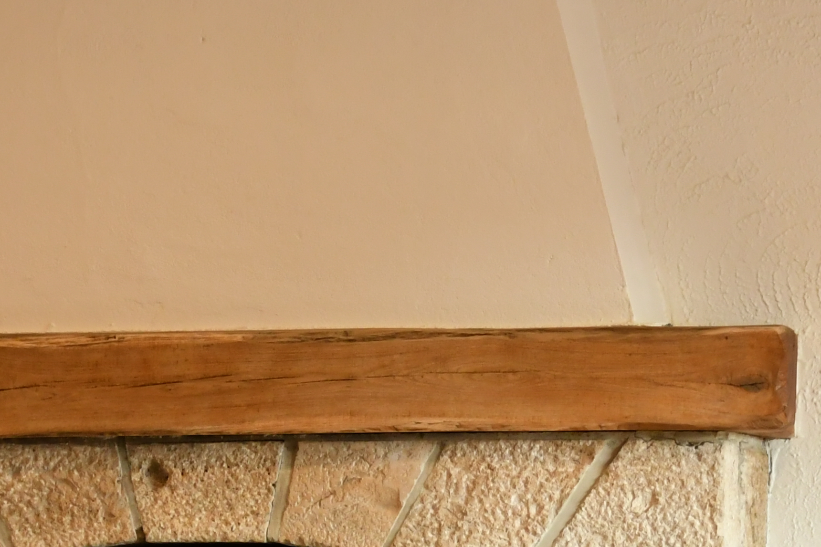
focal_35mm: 272
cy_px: 545
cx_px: 258
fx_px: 6202
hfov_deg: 7.6
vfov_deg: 5.0
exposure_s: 1/100
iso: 720
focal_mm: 56
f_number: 4.8
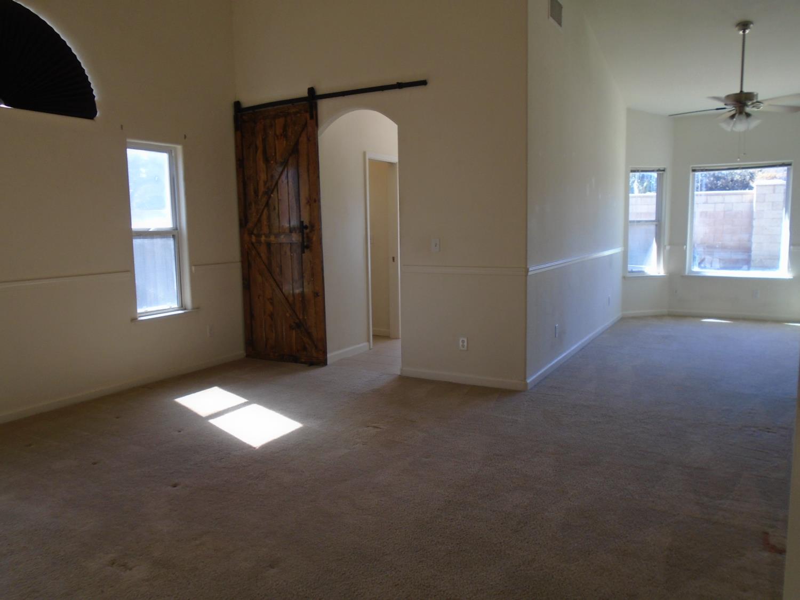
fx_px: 601
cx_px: 400
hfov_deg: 67.3
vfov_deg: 53.1
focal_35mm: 26
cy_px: 300
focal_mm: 4.6
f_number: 3.2
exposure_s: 1/50
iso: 100
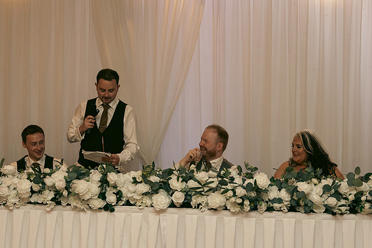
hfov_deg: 31.4
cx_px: 186
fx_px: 661
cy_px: 124
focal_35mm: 64
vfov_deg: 21.3
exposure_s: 1/160
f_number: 3.5
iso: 2500
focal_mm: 43
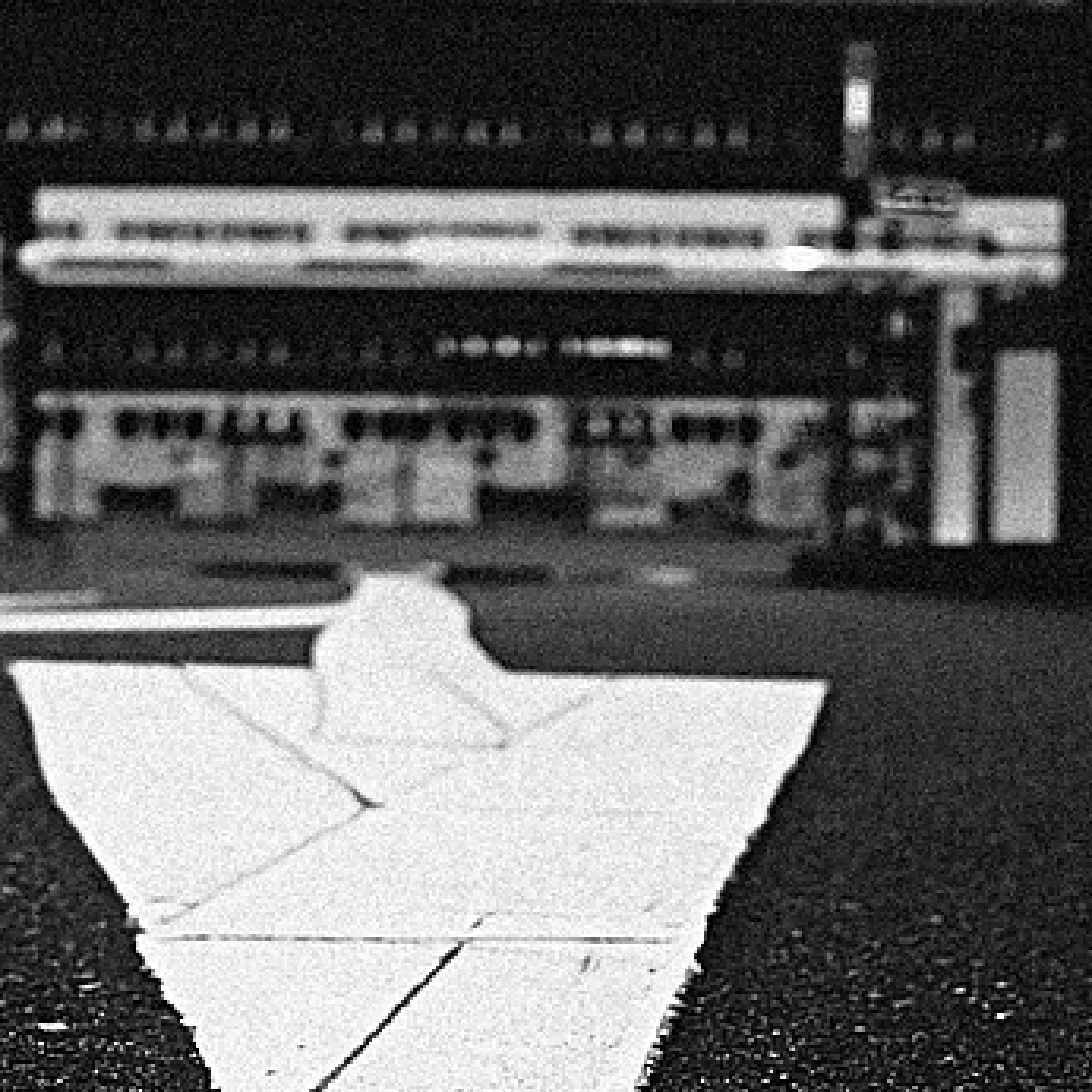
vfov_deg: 25.5
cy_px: 789
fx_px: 2391
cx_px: 388
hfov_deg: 25.6
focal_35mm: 67
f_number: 2.8
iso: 160
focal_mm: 18.3
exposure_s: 1/1600
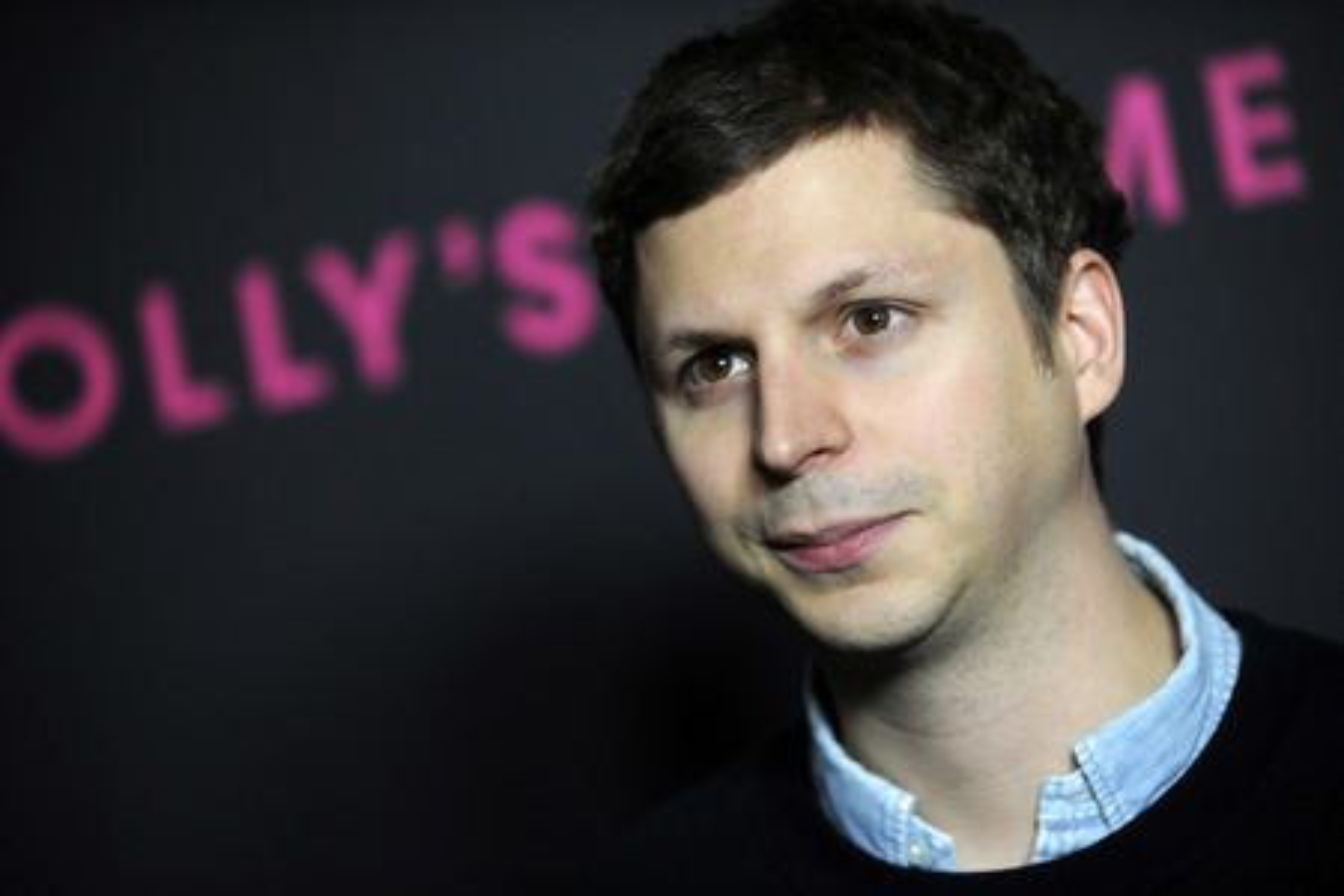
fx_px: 5413
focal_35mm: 145
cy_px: 448
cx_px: 672
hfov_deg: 14.2
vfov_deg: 9.5
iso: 1600
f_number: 4
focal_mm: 145
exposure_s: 1/250
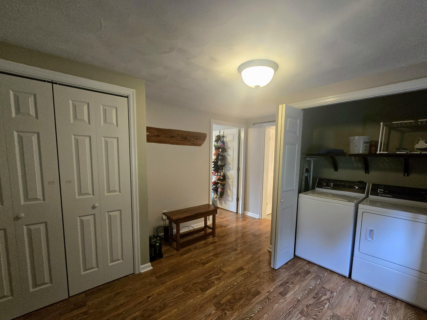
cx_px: 221
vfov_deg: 85.5
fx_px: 173
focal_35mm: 14
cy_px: 171
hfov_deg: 102.0
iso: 1000
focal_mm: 2.2
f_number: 2.2
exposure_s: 1/60.2
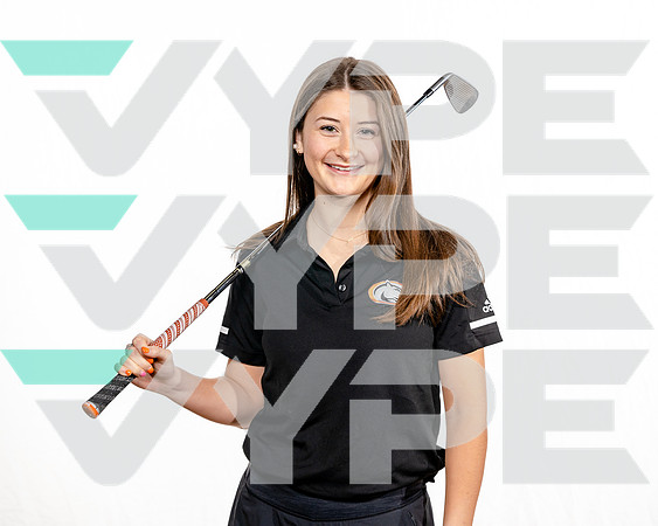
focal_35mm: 79
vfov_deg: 19.4
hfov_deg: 24.2
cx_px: 339
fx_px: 1535
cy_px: 263
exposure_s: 1/250
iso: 160
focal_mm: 70
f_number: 8
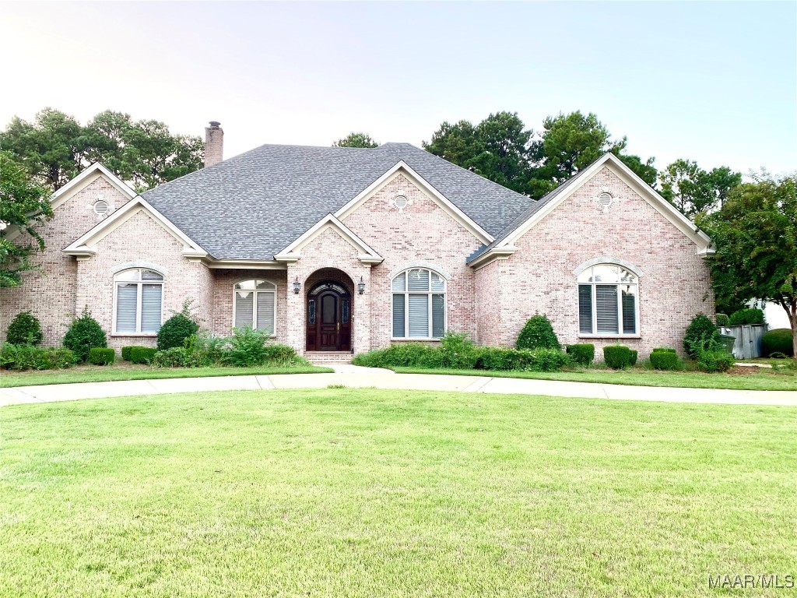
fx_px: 599
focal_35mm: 26
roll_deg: -0.7
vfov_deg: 53.1
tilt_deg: +3.6
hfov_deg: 67.3
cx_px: 398
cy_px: 299
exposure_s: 1/121
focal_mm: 4.25
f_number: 1.8
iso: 64
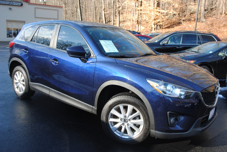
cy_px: 76
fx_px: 208
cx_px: 114
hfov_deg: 57.2
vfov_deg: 40.1
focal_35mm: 33
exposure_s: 1/125
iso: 125
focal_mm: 22
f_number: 5.6
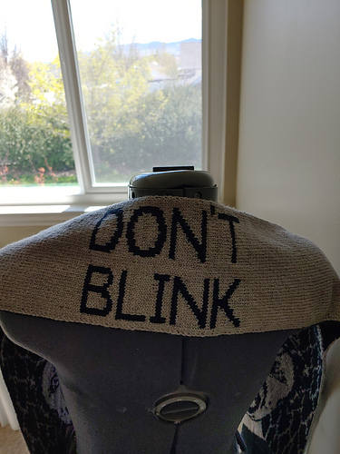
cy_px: 227
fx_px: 327
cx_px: 170
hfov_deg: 54.9
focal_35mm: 25
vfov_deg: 69.4
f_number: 1.5
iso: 50
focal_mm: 4.23
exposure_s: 1/166
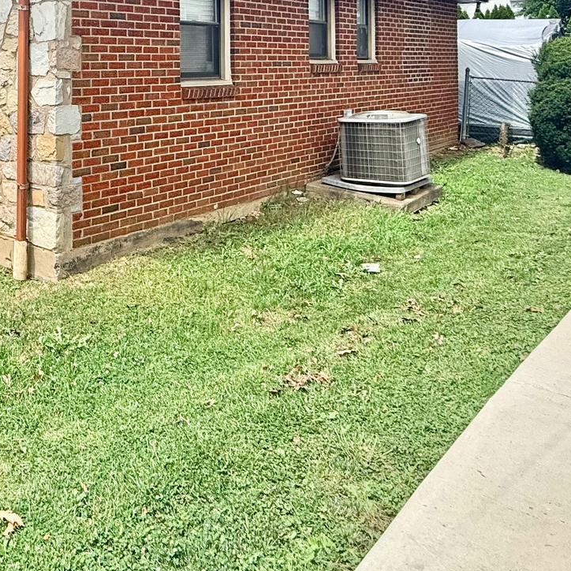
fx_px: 653
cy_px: 62
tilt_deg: +1.0
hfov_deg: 43.8
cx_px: 77
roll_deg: +0.4
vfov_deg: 43.4
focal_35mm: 35
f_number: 2.2
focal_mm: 2.22
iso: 50
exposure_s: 1/1189
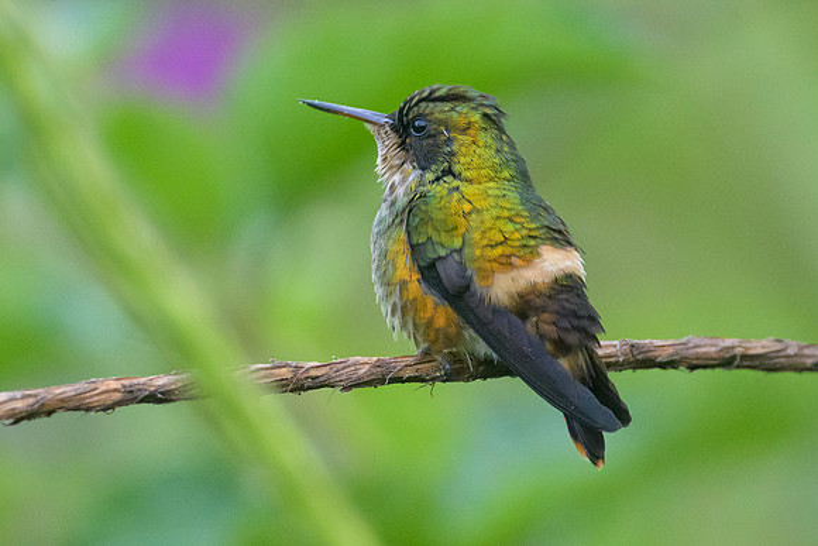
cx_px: 455
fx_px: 26952
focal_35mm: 1186
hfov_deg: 1.7
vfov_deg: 1.2
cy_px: 453
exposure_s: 1/1250
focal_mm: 500
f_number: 5.6
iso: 6400
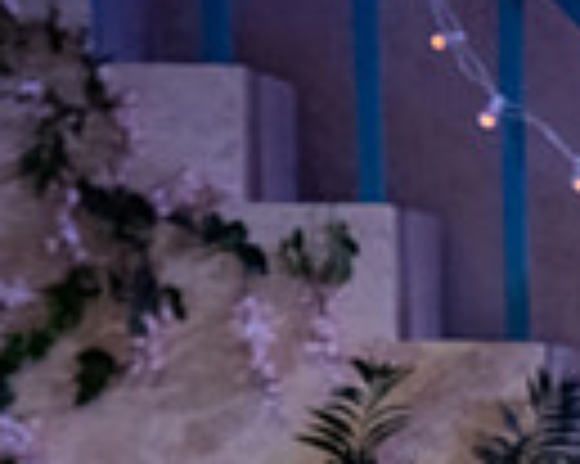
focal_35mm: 632
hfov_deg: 3.1
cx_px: 868
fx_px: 10841
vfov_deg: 2.4
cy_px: 773
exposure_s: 1/320
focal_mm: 150
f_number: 3.2
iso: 2500
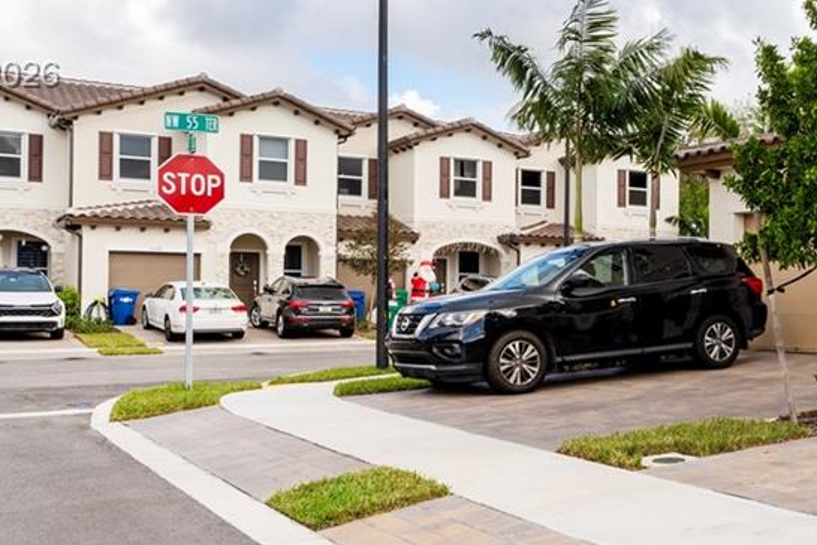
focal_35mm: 41
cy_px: 76
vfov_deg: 31.4
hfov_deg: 42.0
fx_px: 930
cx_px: 790
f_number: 8
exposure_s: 1/125
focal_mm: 14
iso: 100
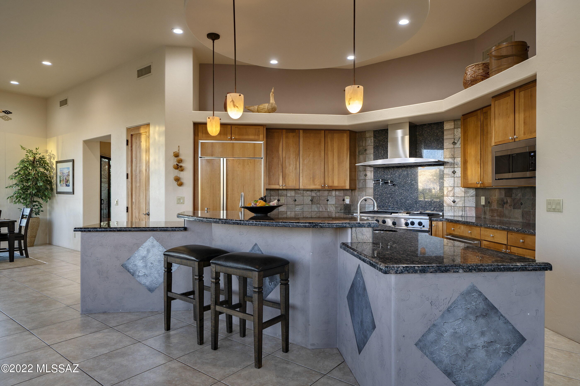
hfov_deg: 81.2
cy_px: 193
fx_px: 338
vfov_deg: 59.5
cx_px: 290
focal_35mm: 21
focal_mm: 21
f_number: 7.1
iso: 200
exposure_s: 1/15
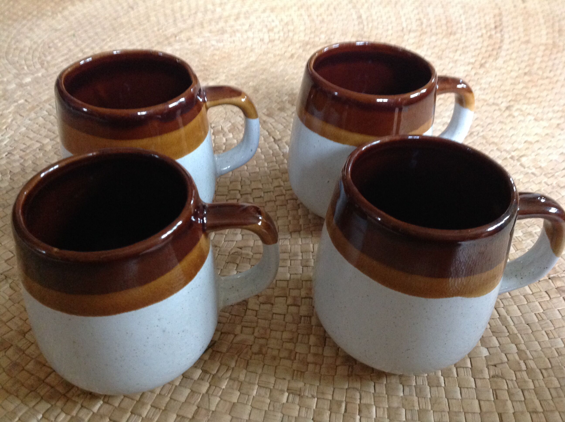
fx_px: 570
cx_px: 282
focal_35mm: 35
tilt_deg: -41.5
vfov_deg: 40.6
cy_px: 211
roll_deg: -0.5
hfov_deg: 52.7
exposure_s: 1/15
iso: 400
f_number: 2.4
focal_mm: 4.28
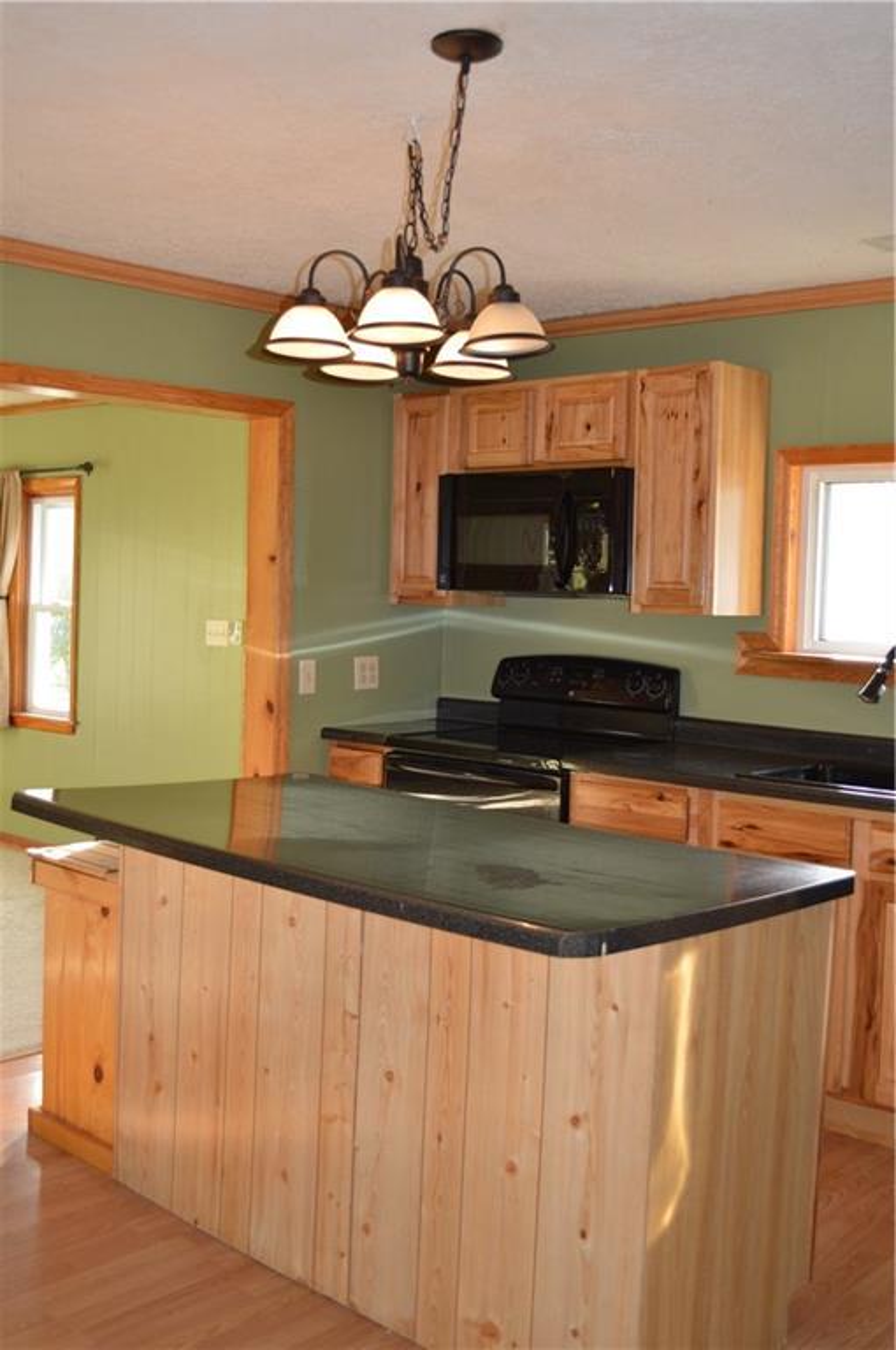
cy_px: 675
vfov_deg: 53.2
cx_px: 448
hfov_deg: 36.8
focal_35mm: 36
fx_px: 1348
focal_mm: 24
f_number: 4
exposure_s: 1/80
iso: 400
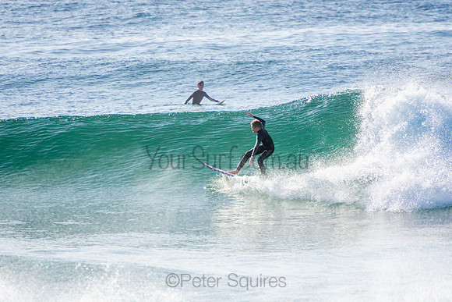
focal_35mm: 600
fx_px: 7535
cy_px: 151
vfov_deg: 2.3
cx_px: 226
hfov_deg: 3.4
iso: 280
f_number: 5.6
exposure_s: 1/2000
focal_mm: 400
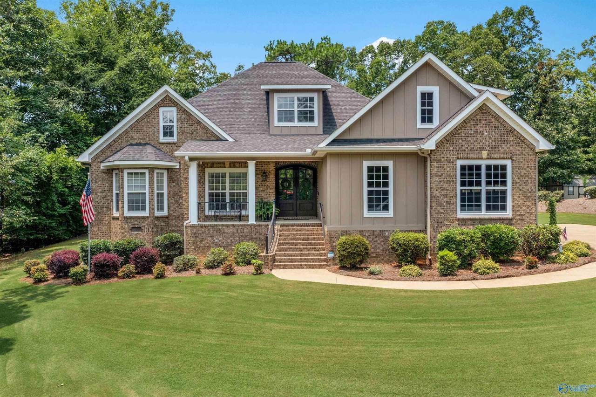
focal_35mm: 28
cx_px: 298
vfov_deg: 46.4
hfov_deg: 65.5
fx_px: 463
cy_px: 198
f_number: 4.5
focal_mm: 10.26
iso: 100
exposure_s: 1/320
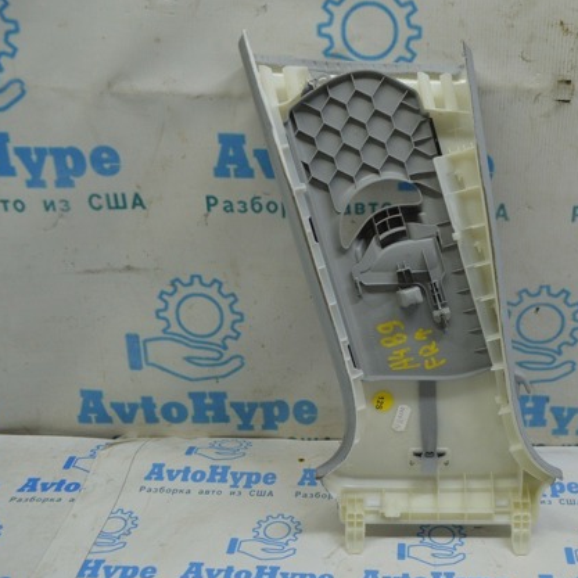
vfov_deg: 39.2
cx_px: 408
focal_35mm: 43
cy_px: 289
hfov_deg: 38.5
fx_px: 812
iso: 400
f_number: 5.6
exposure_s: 1/40
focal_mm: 22
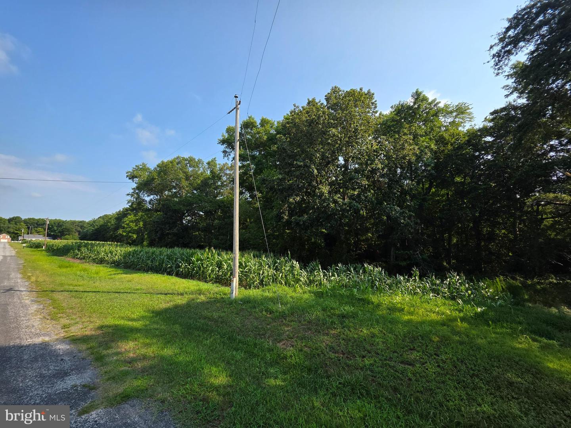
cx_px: 286
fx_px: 214
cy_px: 214
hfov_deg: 106.2
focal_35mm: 13
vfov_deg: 89.9
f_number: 1.9
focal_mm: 2.2
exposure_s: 1/1354
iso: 40
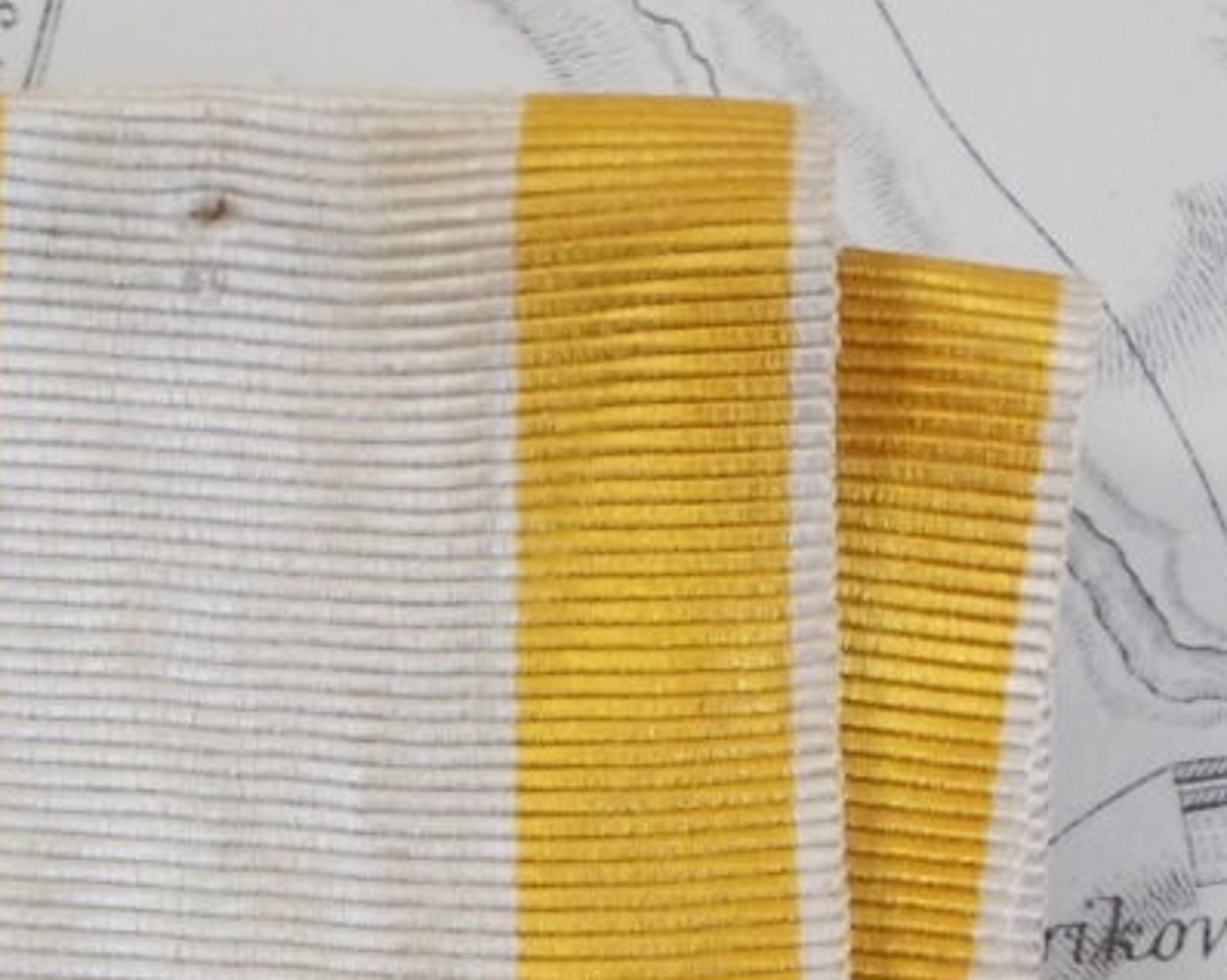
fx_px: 3920
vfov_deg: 13.9
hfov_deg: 17.6
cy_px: 1168
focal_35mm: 108
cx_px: 185
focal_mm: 6.1
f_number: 3.3
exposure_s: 1/30
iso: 125
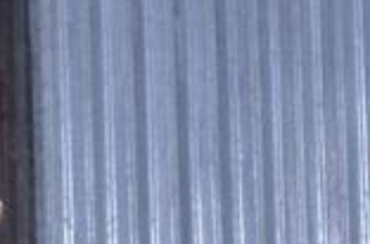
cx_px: -216
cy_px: 404
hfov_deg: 3.3
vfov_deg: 2.2
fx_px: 6450
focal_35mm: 629
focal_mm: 85
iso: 100
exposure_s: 1/80
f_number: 7.1
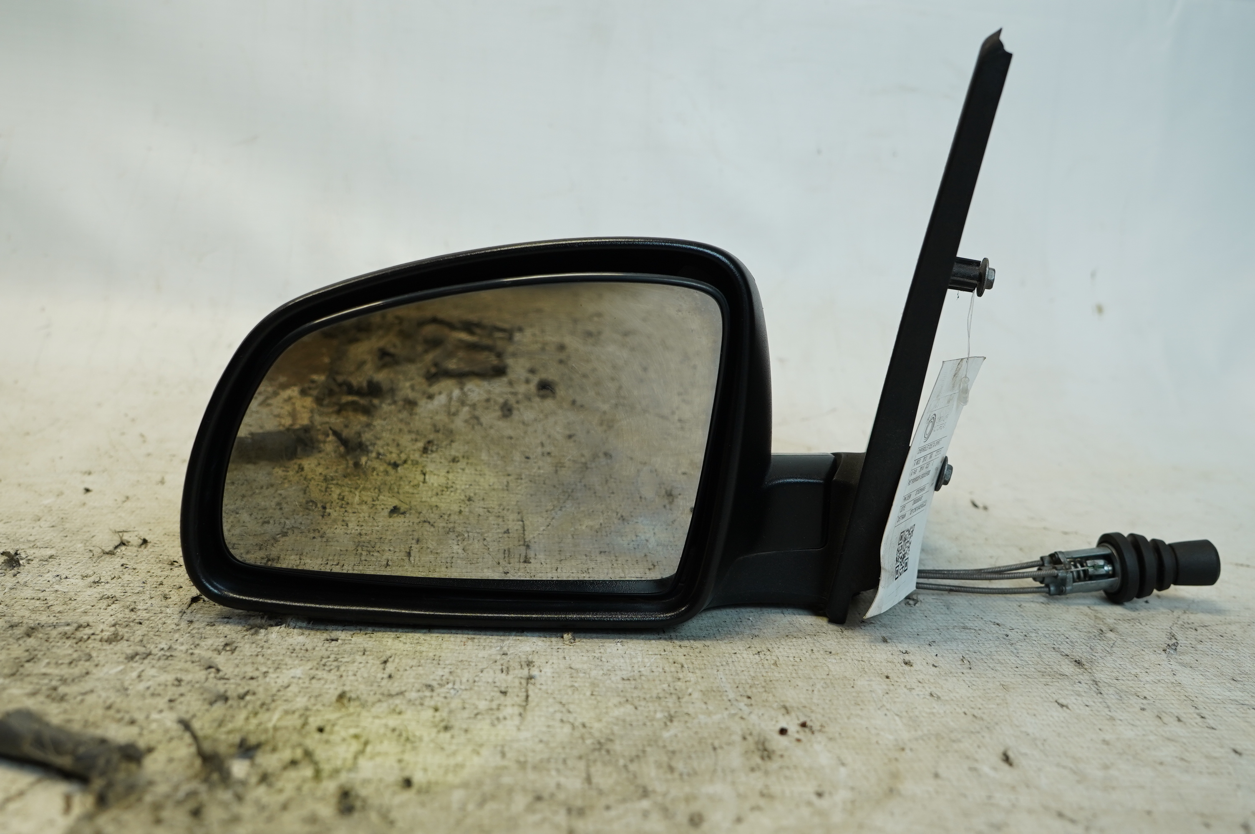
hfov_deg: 57.3
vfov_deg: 39.9
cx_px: 628
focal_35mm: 33
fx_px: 1149
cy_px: 417
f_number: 4
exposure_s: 1/160
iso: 400
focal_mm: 22
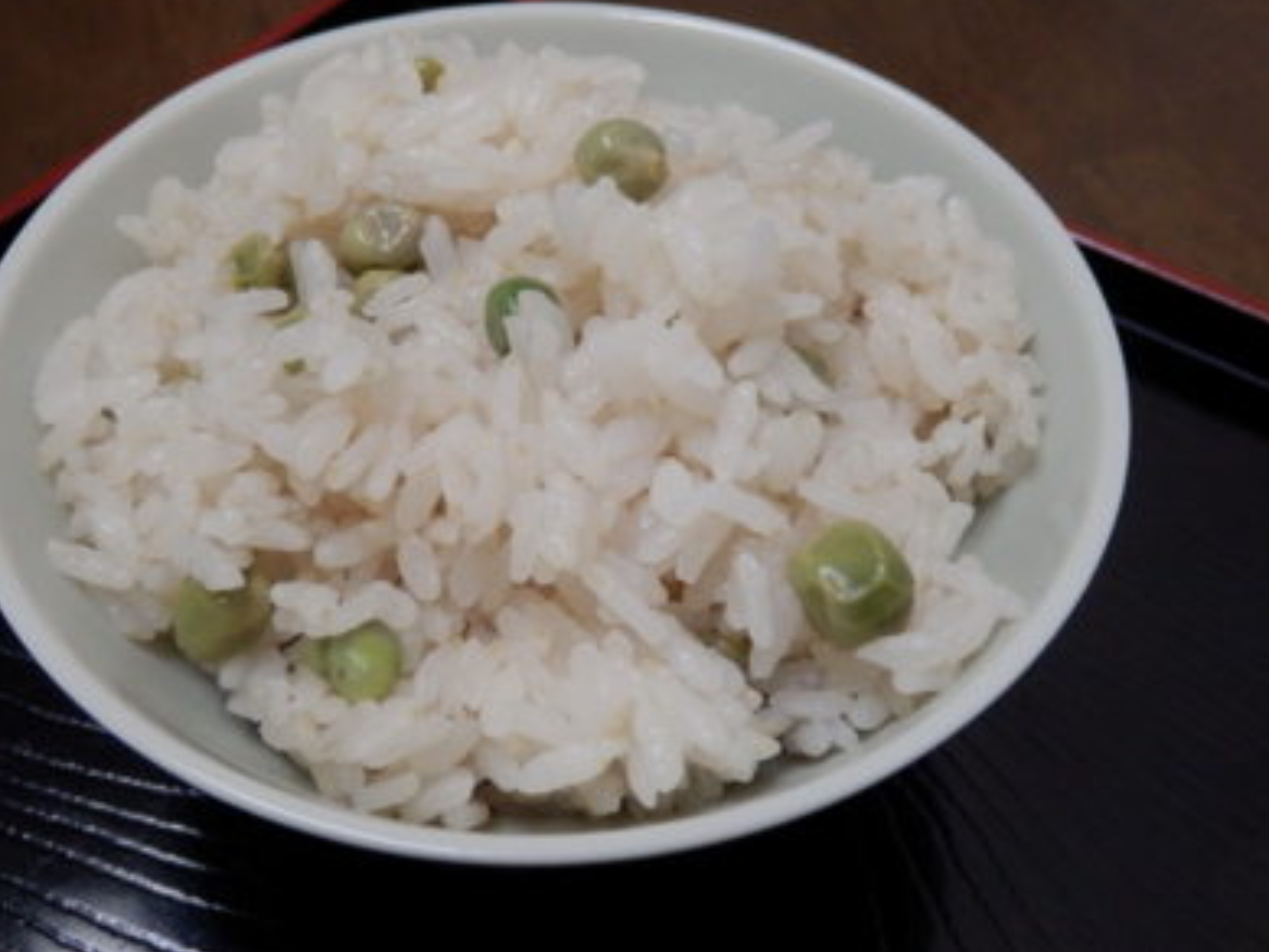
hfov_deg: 49.0
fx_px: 1393
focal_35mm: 38
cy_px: 469
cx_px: 623
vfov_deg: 37.7
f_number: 3.6
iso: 800
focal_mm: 6.6
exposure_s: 1/60
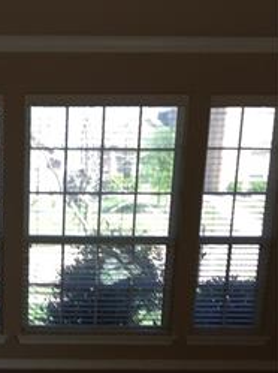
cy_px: 336
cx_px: 13
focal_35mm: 56
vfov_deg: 32.7
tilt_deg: -12.6
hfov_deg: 25.0
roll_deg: -0.2
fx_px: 601
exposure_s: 1/30
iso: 50
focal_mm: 4.15
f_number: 2.2
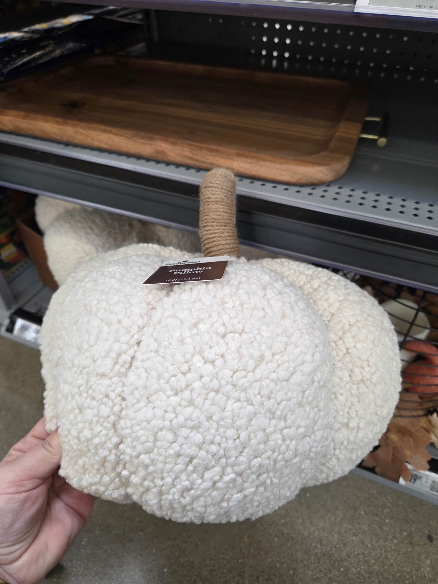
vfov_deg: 73.9
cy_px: 292
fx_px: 388
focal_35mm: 23
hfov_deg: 58.9
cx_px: 219
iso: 200
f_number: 1.8
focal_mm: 5.4
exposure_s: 1/120
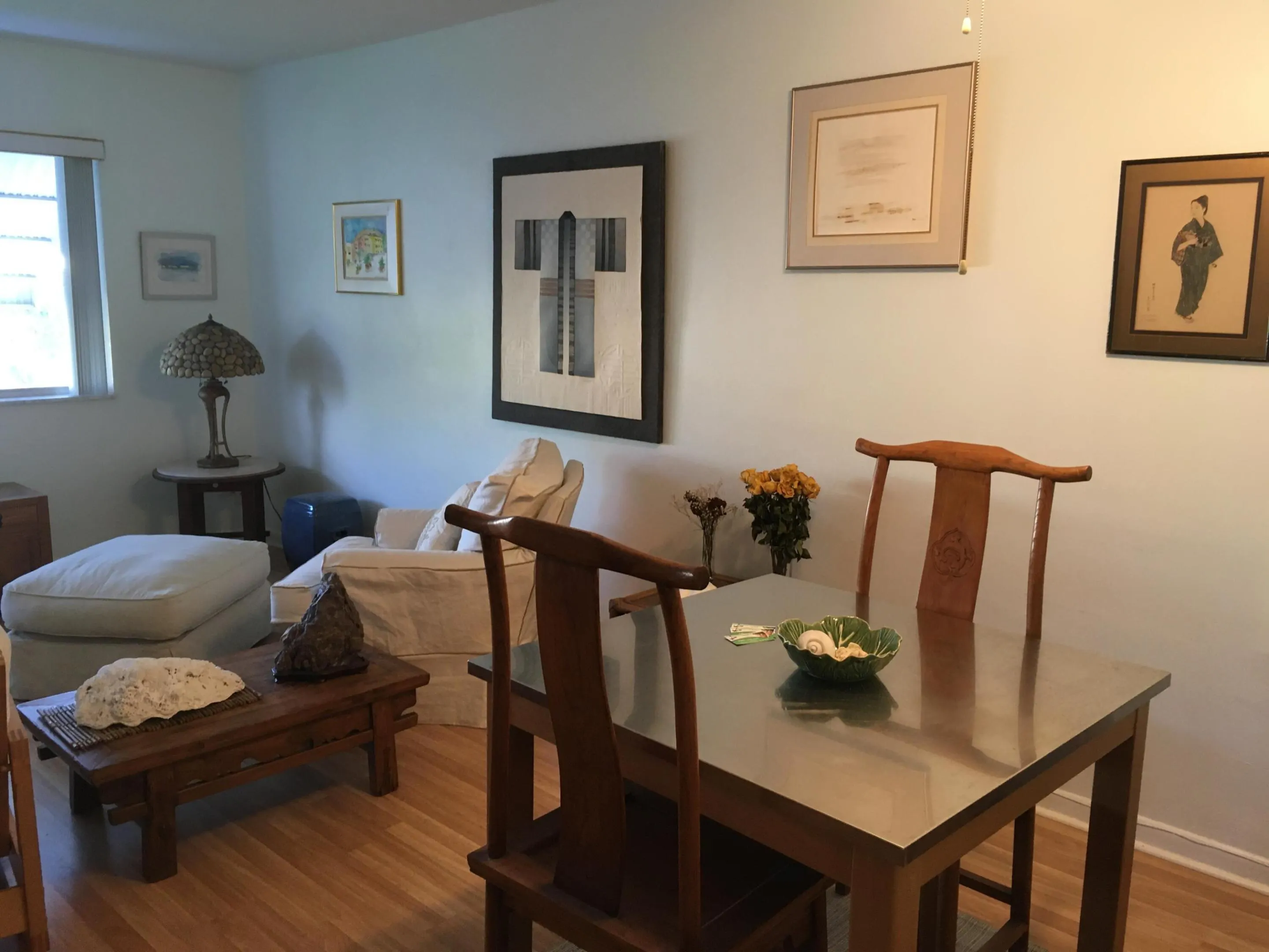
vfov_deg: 48.2
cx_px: 634
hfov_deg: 61.7
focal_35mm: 29
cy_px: 476
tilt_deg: -10.2
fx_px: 1063
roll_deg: -1.4
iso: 100
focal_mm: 4.15
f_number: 2.2
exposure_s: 1/30
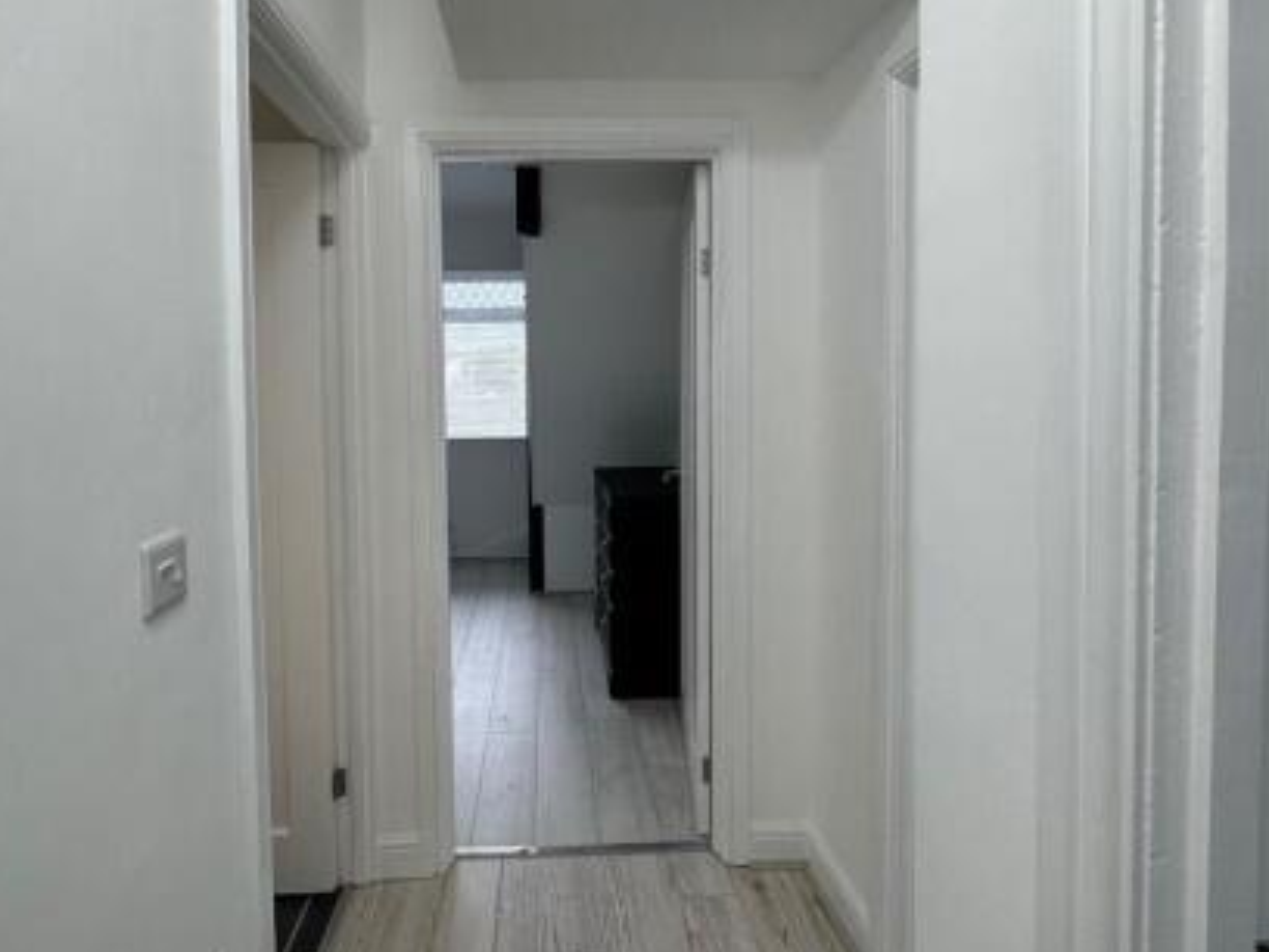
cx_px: 568
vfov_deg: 65.6
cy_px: 403
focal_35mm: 20
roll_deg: +0.7
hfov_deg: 81.5
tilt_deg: -2.4
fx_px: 733
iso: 100
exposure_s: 1/100
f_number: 2.2
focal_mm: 2.22
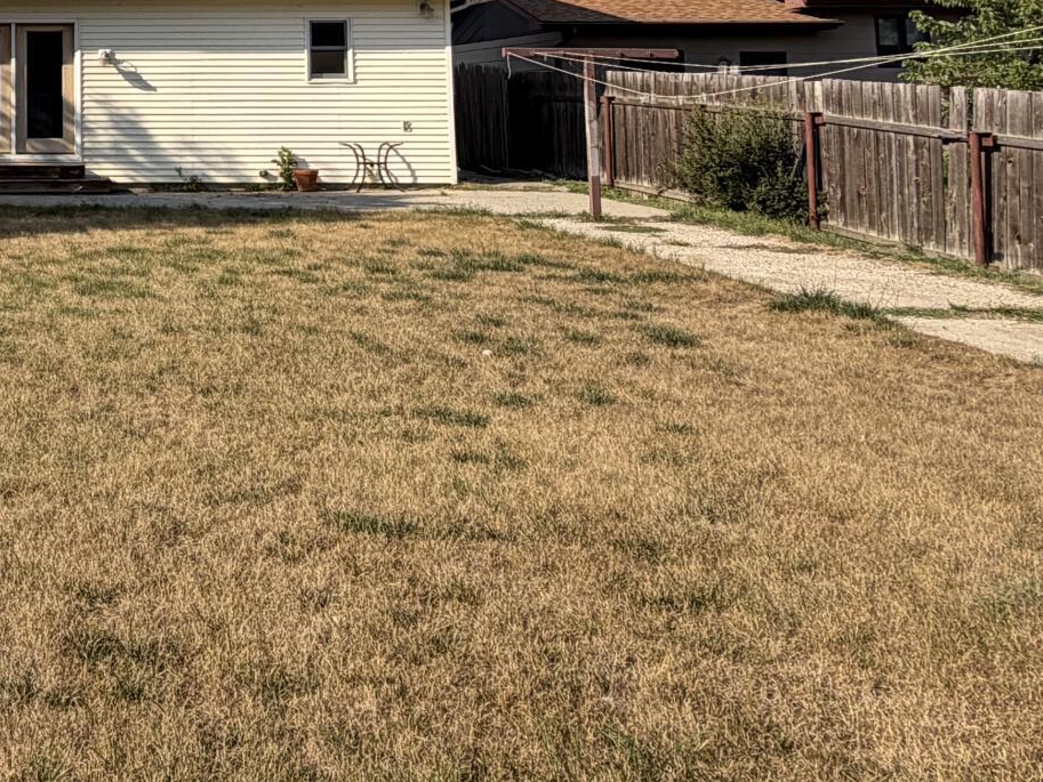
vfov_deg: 29.1
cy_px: -38
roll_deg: +0.5
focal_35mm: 46
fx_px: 1386
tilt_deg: +6.4
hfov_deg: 36.1
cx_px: -53
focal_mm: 2.22
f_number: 2.2
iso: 20
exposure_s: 1/770
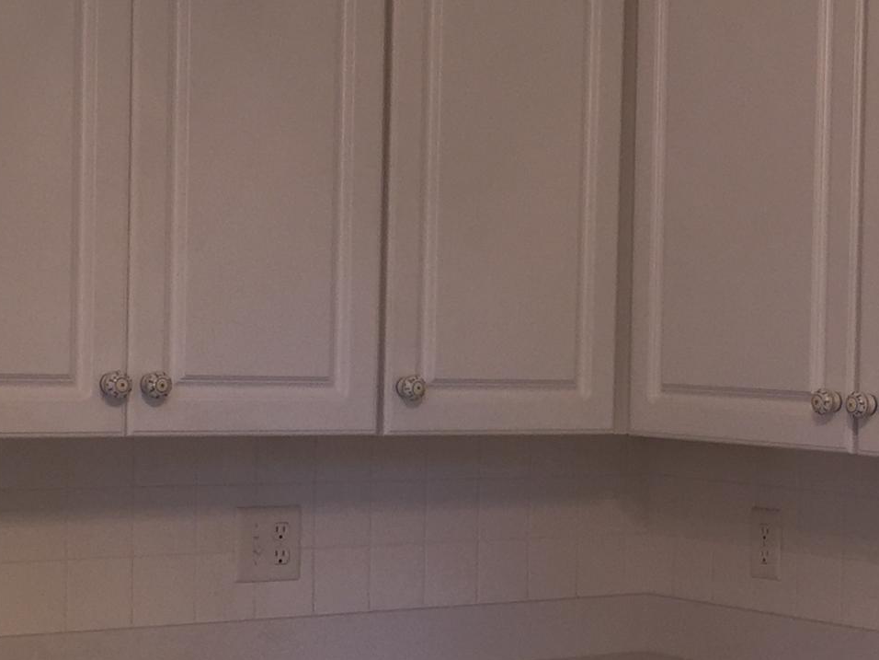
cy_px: 402
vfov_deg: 16.2
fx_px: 2311
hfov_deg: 21.4
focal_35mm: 91
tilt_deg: -0.4
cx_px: 645
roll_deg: -1.8
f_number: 2.2
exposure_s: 1/30
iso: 40
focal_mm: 4.15
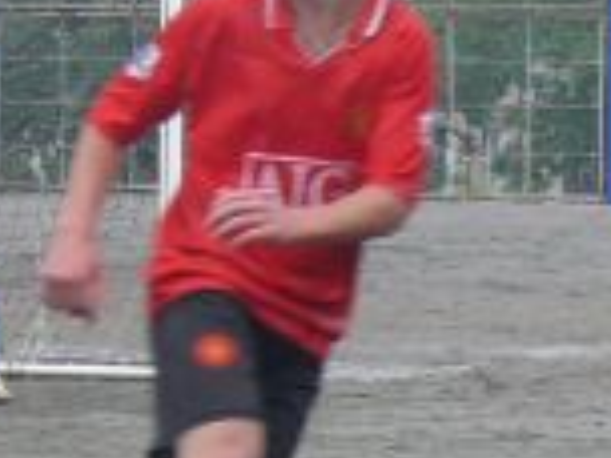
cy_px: 374
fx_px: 7272
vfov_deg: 3.6
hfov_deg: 4.8
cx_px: -217
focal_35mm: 412
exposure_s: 1/200
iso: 100
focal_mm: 14.2
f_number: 4
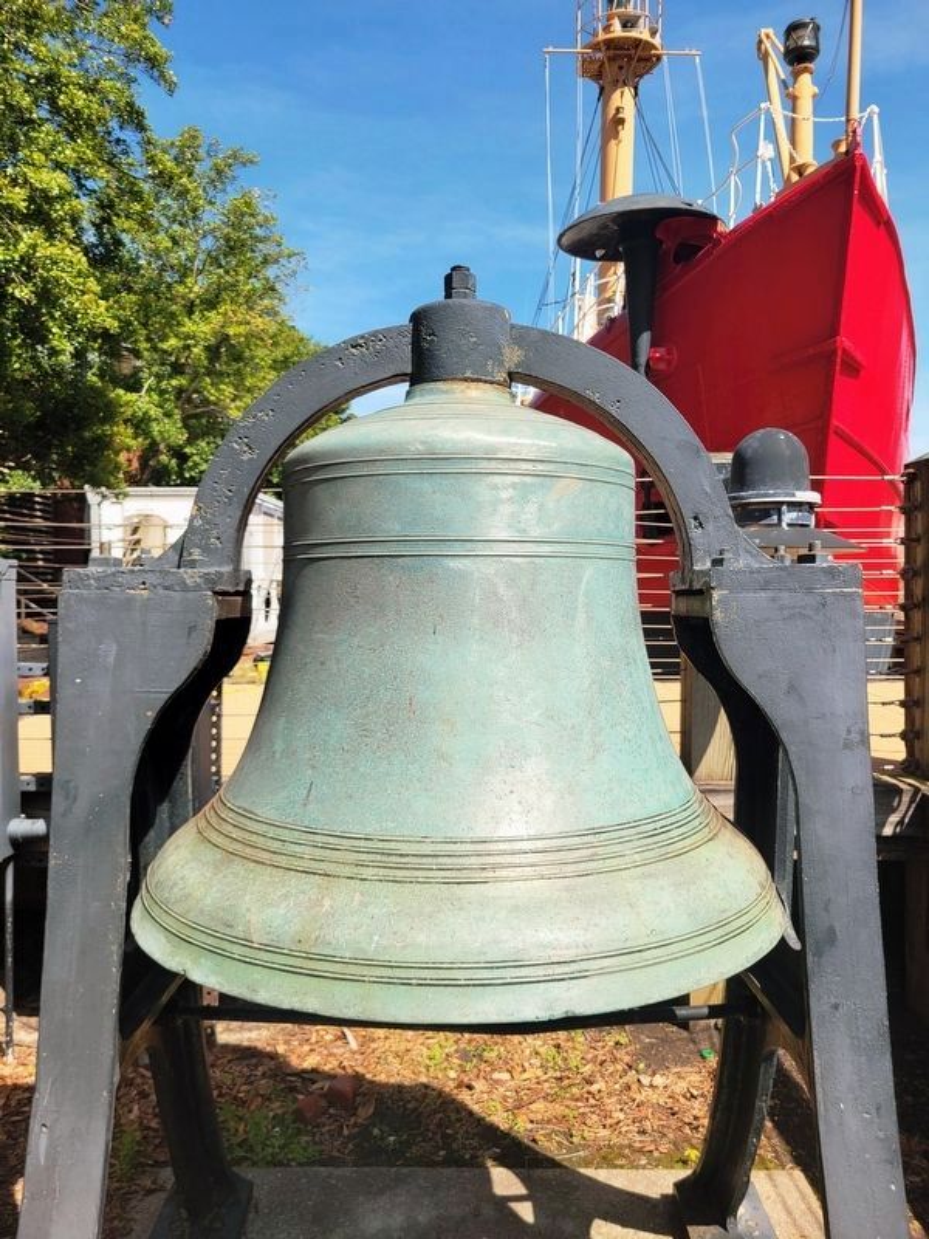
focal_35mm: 26
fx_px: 930
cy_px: 620
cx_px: 464
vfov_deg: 67.3
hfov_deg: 53.1
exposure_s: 1/2000
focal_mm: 5.4
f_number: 1.8
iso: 40
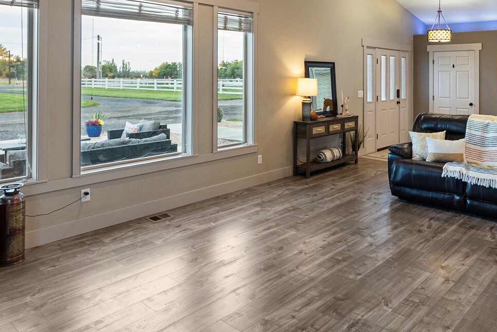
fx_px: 387
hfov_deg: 63.6
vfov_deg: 44.2
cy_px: 66
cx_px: 337
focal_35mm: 28
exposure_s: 1/15
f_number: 6.3
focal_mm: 16
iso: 1600
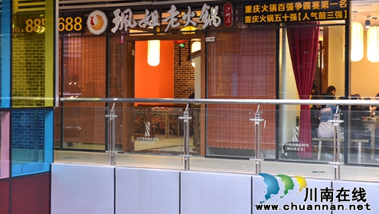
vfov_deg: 16.3
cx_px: 189
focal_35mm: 74
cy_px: 89
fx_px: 744
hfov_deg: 28.6
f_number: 5
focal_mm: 70
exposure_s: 1/25
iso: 640
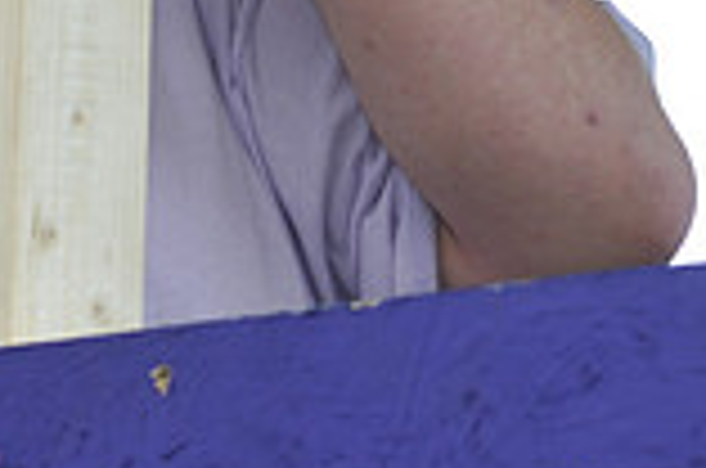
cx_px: -504
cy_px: -297
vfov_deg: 3.1
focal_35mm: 444
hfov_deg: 4.6
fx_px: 8690
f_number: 6.3
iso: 250
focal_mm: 120
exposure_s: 1/80
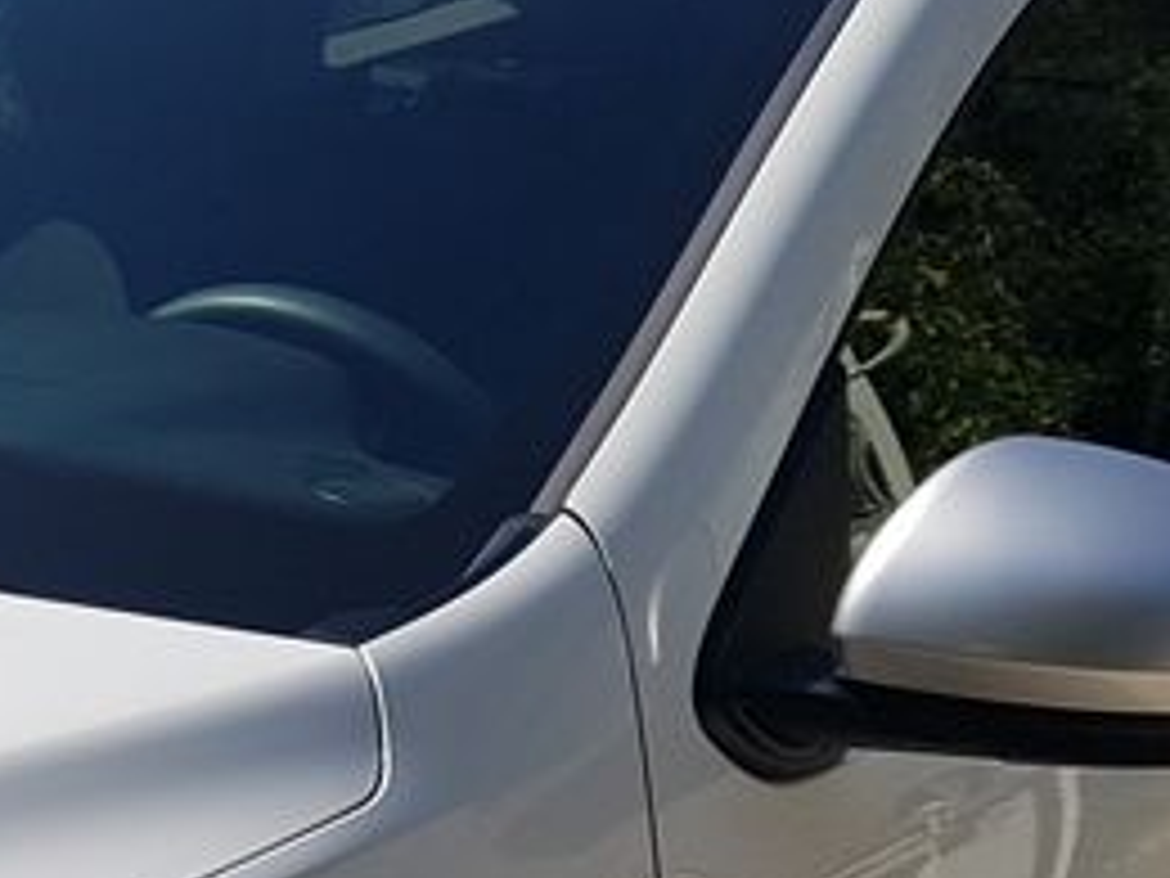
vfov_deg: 14.0
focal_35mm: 100
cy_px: 1229
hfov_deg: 18.2
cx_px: -392
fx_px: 3380
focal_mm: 4.2
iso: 50
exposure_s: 1/3816
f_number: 1.7
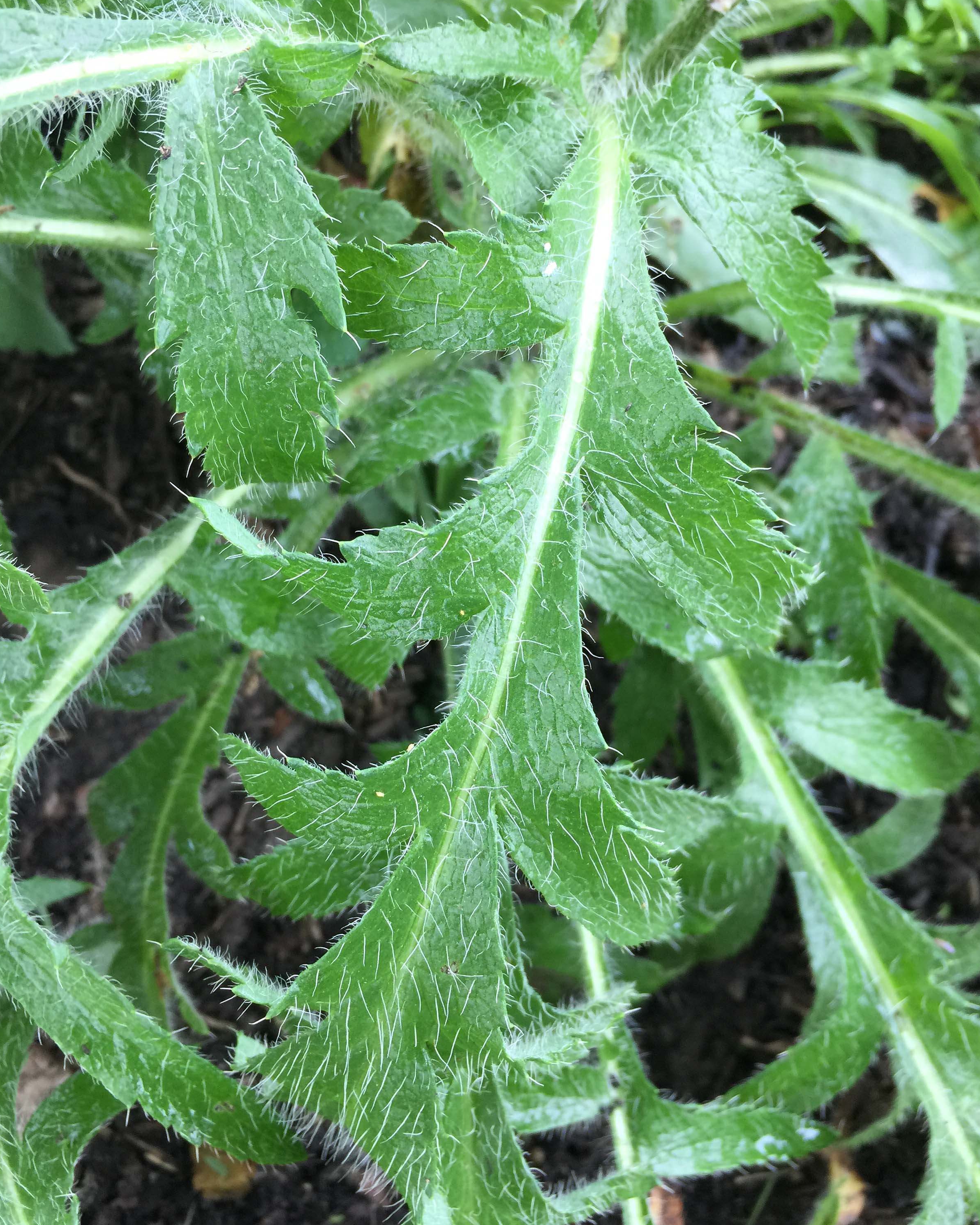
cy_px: 589
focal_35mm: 31
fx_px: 1124
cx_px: 499
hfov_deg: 47.1
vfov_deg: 57.2
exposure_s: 1/40
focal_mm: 4.15
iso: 32
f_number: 2.2
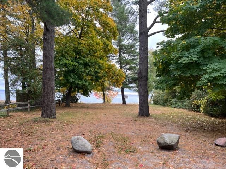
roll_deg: -2.5
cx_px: 113
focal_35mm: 26
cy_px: 84
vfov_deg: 53.1
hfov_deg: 67.3
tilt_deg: +1.4
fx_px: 170
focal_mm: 5.1
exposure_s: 1/338
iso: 50
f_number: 1.6
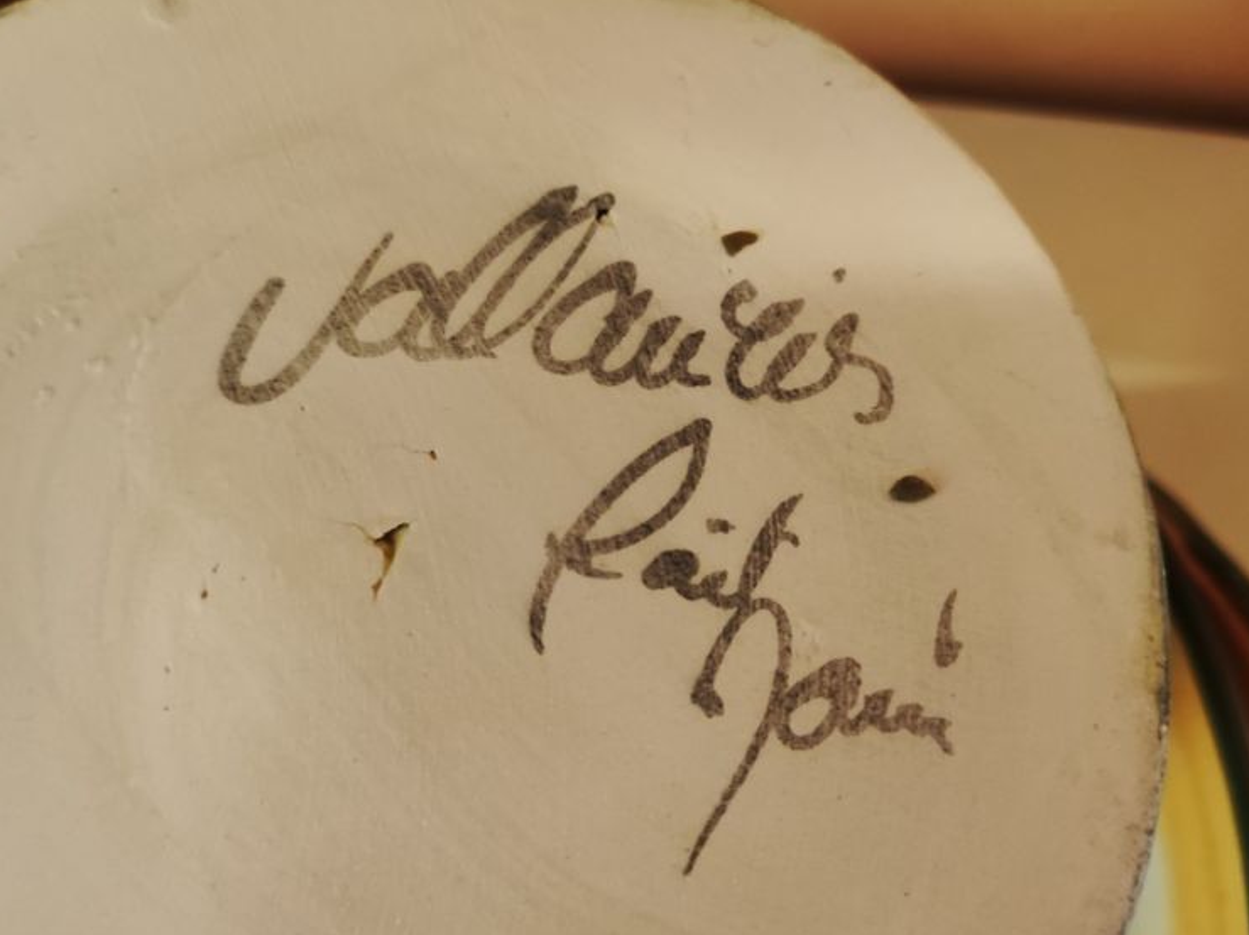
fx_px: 829
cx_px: 586
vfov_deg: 58.8
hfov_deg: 73.9
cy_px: 490
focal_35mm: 23
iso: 2551
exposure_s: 1/33
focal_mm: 4.74
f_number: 1.79
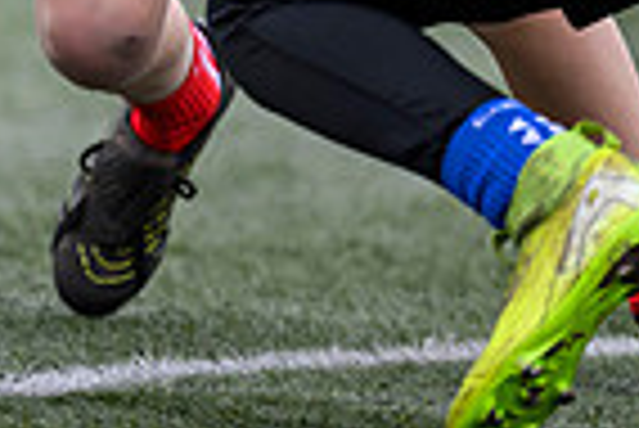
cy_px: -426
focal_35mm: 1633
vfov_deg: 0.8
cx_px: -580
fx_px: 29015
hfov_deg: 1.3
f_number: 3.5
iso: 500
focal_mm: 400
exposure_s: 1/1600
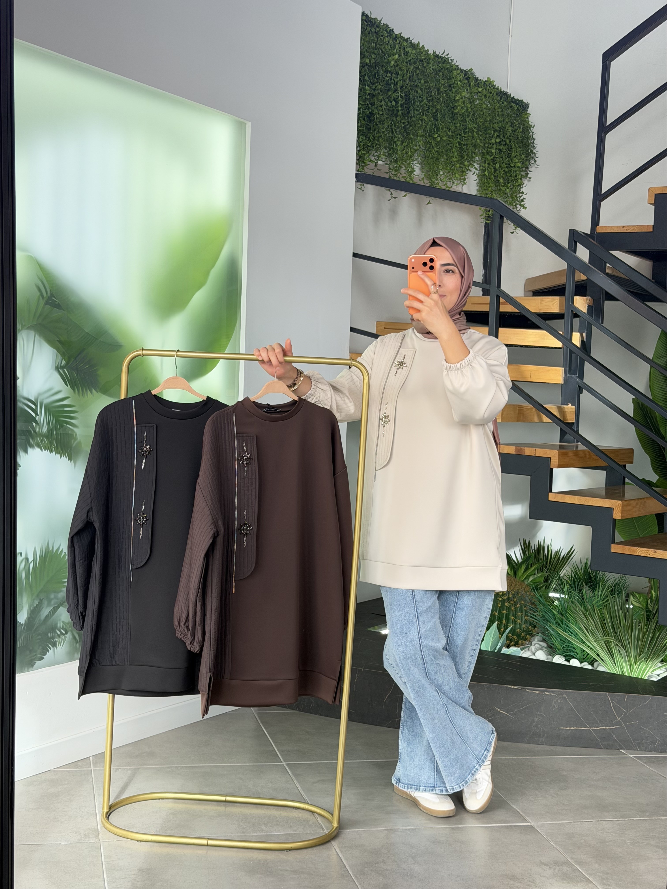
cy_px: 444
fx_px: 1233
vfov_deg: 39.7
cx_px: 334
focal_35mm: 48
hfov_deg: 30.3
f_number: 1.78
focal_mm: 6.76
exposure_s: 1/213
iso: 64
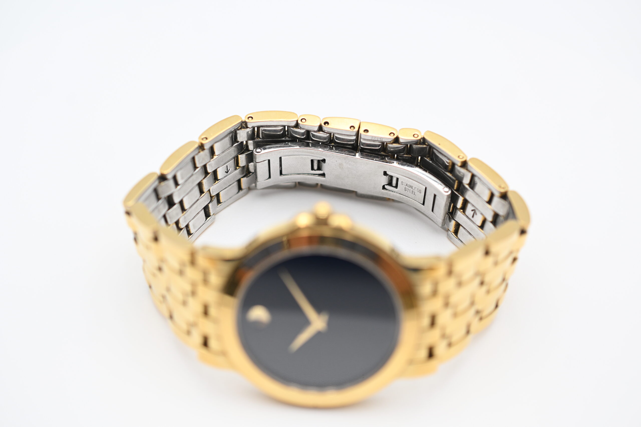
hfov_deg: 33.4
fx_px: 1068
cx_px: 320
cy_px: 214
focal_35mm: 60
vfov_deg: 22.6
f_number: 4.5
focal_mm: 40
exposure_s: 1/200
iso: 200
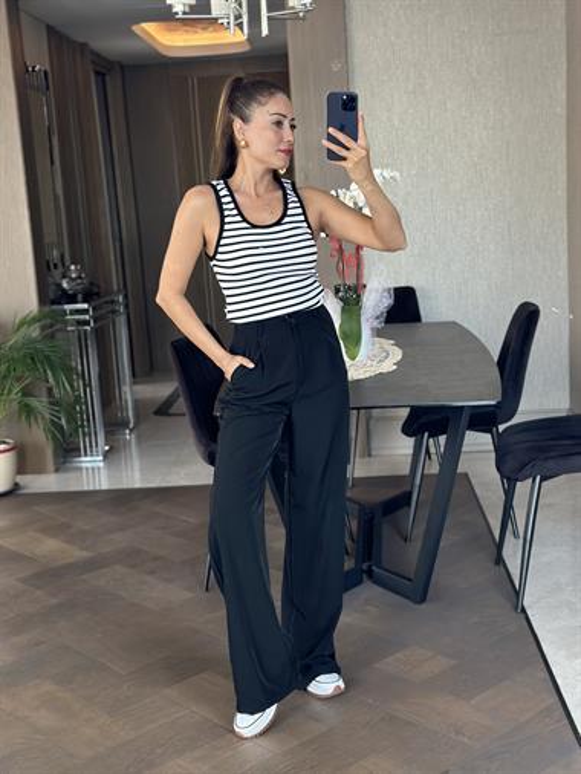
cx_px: 290
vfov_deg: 39.6
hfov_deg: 30.3
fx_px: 1073
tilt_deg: -17.8
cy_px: 387
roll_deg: +3.1
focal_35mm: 48
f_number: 1.78
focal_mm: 6.86
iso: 160
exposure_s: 1/60
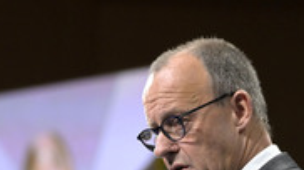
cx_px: 153
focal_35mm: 520
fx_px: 4188
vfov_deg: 2.3
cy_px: 248
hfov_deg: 4.2
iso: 4000
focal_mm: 200
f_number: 5.6
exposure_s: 1/800
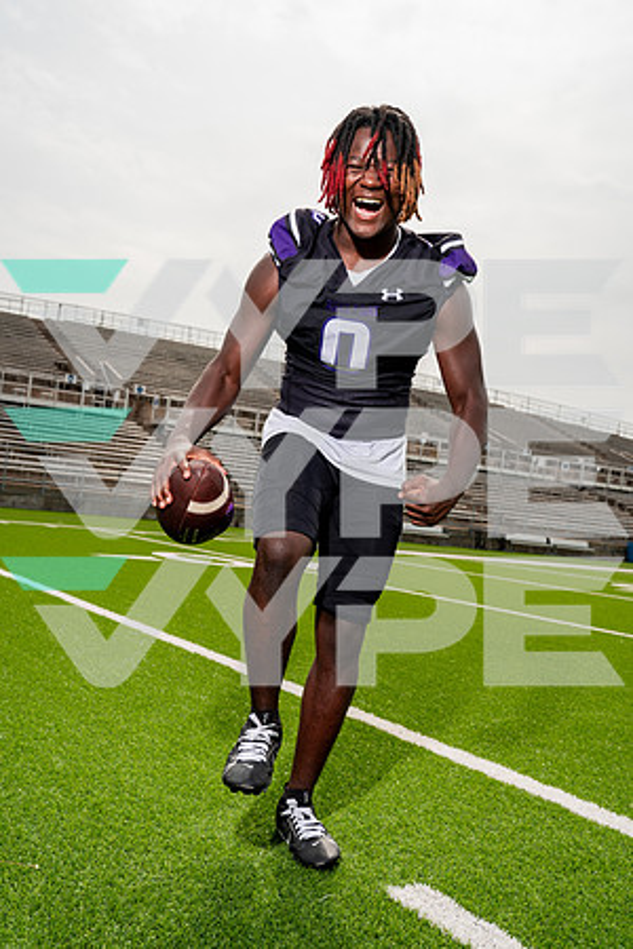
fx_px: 976
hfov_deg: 35.9
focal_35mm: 37
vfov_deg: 51.9
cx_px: 316
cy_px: 474
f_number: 5.6
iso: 100
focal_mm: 37
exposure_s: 1/640
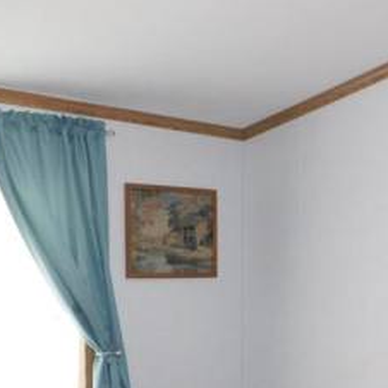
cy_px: 342
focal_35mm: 60
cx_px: 221
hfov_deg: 28.6
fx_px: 761
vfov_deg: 27.7
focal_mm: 4
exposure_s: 1/30
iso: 140
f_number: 3
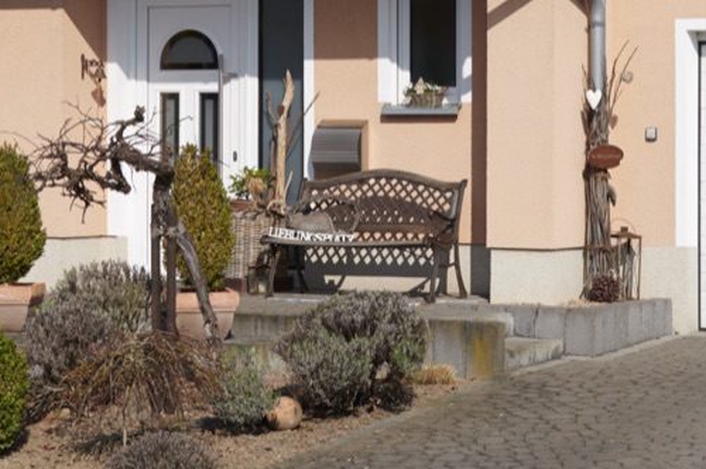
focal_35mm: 128
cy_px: -132
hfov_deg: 16.0
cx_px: 394
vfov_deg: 10.5
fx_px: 2507
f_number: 8
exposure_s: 1/400
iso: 100
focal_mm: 40
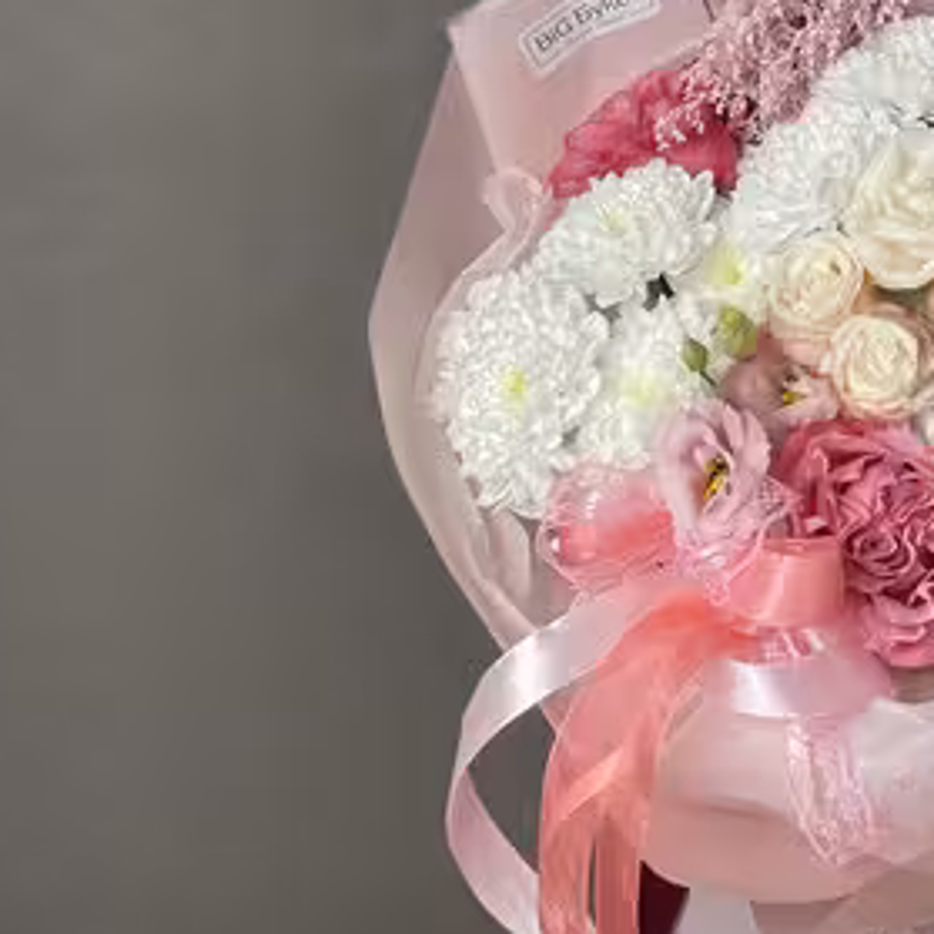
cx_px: 904
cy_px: -305
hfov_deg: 25.0
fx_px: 2015
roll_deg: +0.6
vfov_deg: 23.0
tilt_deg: -5.6
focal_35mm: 66
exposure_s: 1/100
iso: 100
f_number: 1.6
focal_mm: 4.2
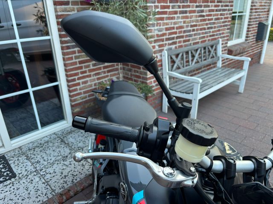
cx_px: 136
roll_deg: +1.8
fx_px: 205
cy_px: 102
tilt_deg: -23.6
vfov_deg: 53.1
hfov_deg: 67.3
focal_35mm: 26
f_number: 1.6
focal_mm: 5.96
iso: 80
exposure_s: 1/121
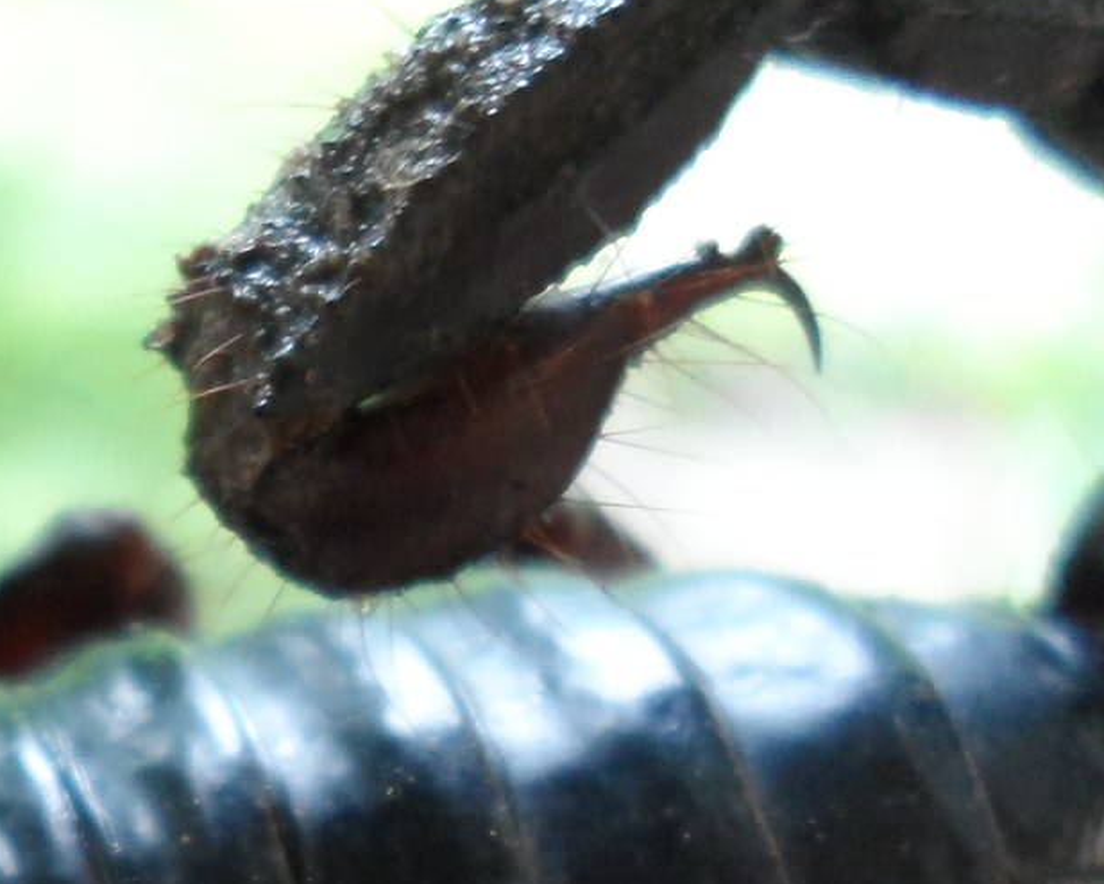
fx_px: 2647
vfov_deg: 18.2
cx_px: -97
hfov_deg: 22.3
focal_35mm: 81
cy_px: 1009
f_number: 2.5
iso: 240
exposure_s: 1/30
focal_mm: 4.5
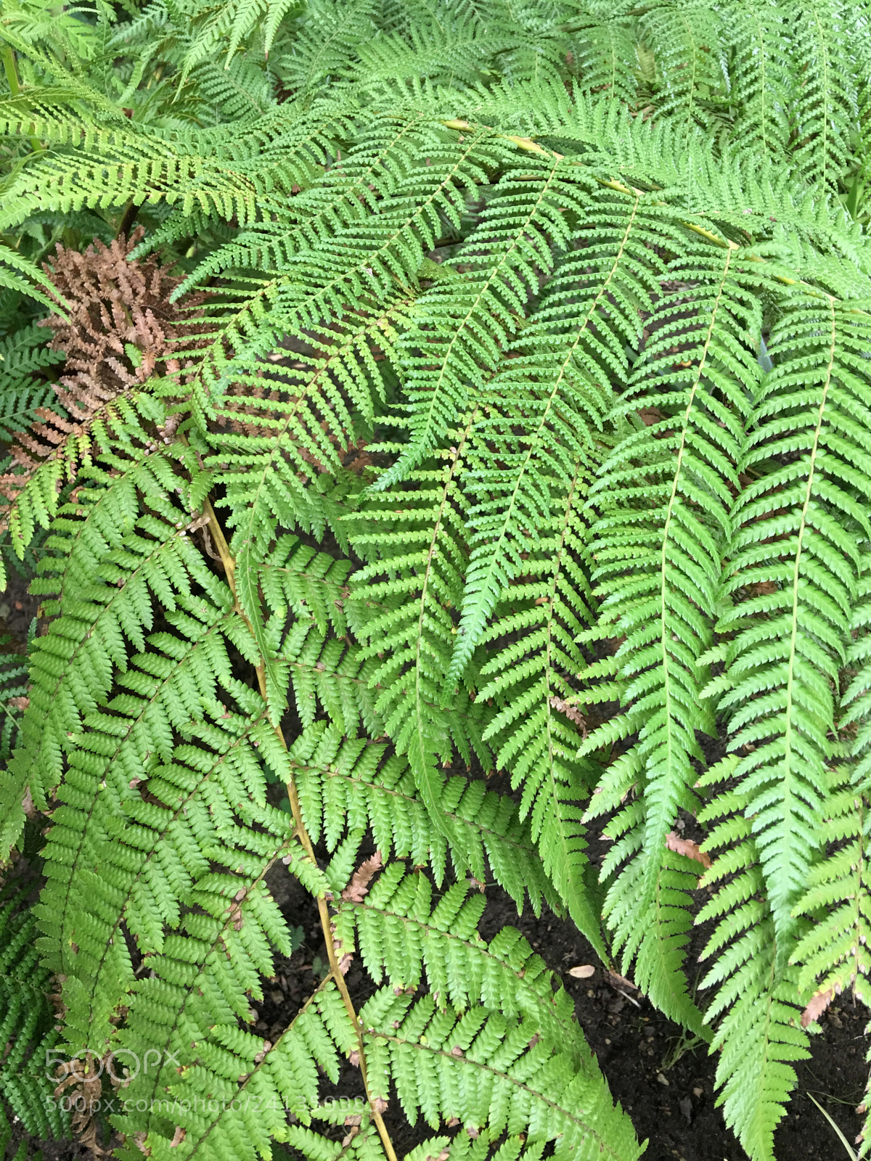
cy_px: 580
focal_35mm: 29
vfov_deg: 61.7
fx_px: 973
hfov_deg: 48.2
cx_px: 436
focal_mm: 4.15
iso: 40
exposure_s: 1/33
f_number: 2.2
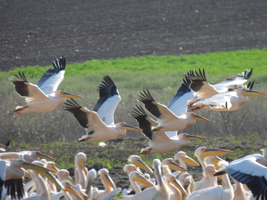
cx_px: 134
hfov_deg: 1.7
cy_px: 100
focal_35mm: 1200
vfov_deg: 1.2
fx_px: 9258
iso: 180
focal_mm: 214
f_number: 6.3
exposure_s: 1/500
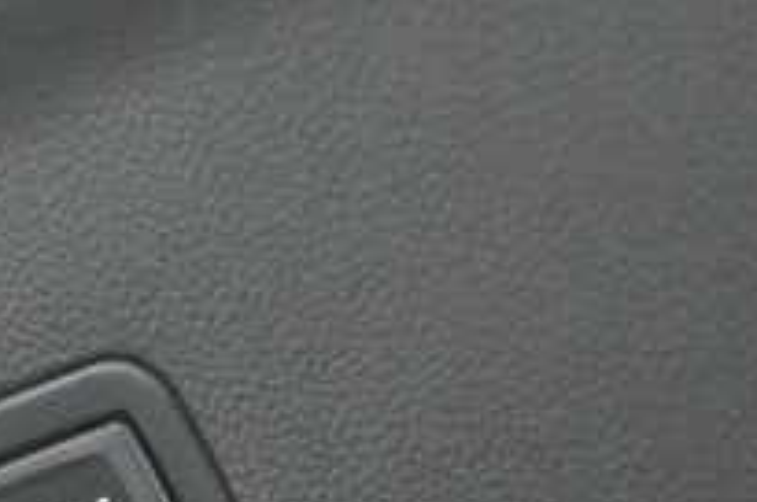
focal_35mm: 155
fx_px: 3245
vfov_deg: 8.7
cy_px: 723
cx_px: 155
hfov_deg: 13.2
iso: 12800
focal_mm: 33
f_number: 5
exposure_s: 1/20
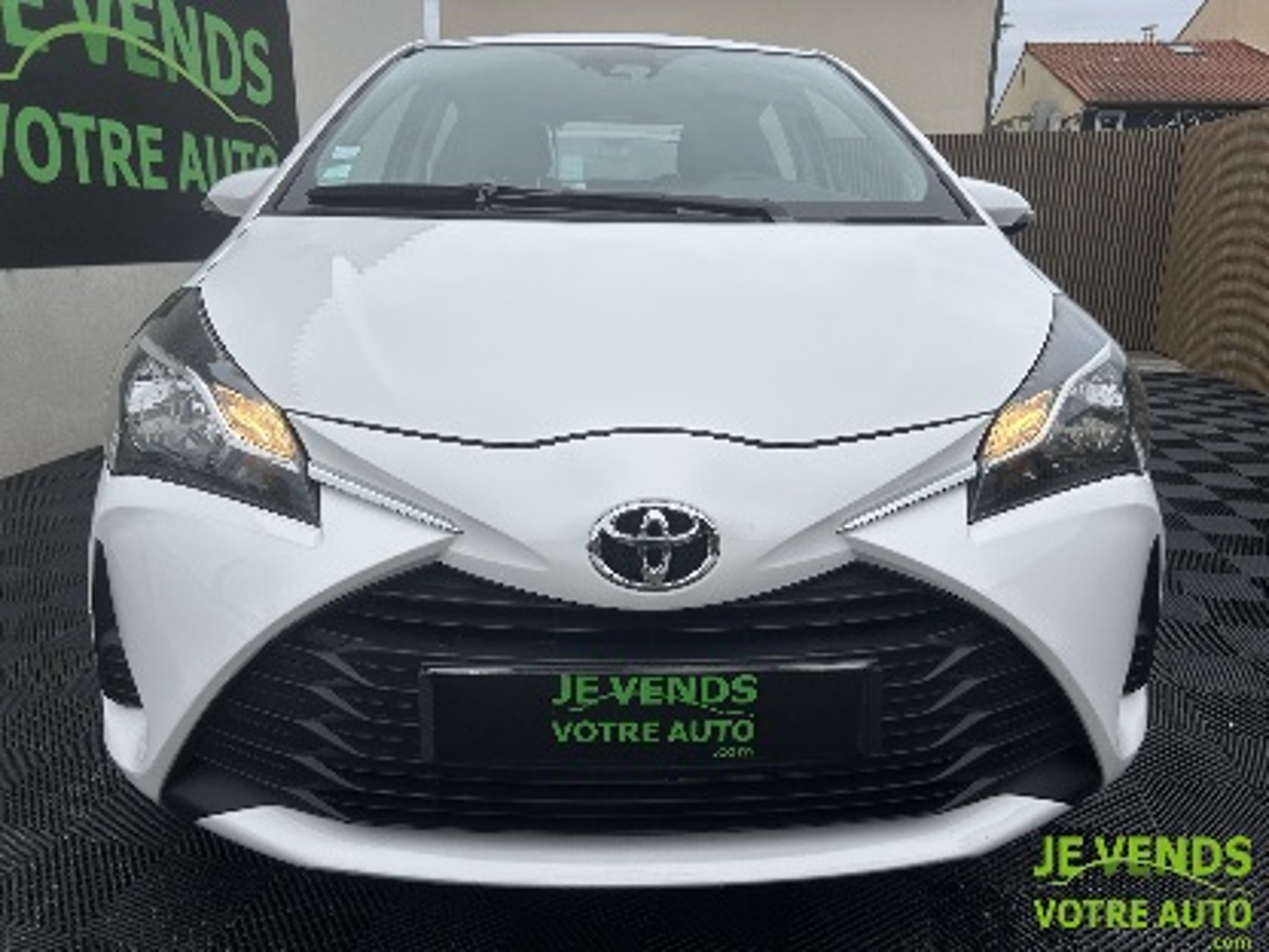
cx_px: 634
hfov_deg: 67.3
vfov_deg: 53.1
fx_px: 953
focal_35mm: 26
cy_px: 476
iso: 50
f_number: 1.5
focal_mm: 5.7
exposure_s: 1/2299
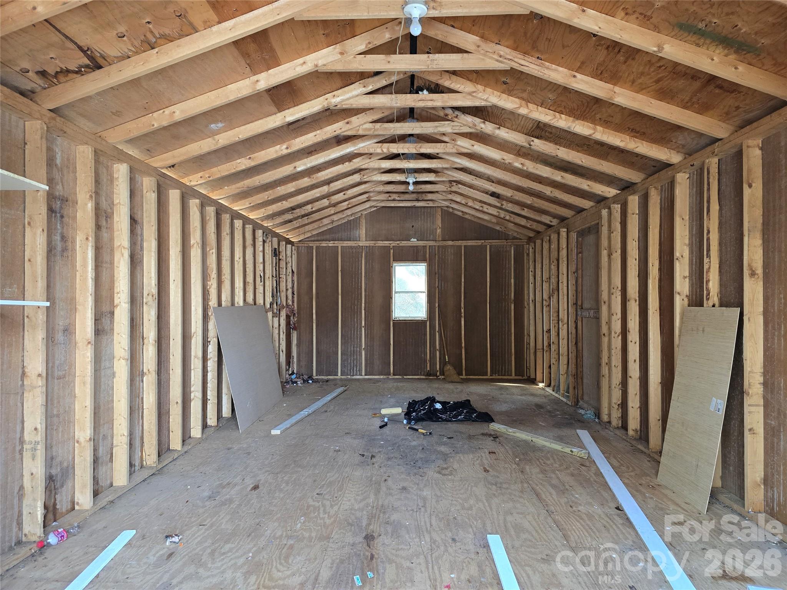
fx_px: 523
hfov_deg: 73.9
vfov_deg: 58.9
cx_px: 394
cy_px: 295
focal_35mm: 23
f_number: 1.7
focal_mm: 6.3
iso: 640
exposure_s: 1/120
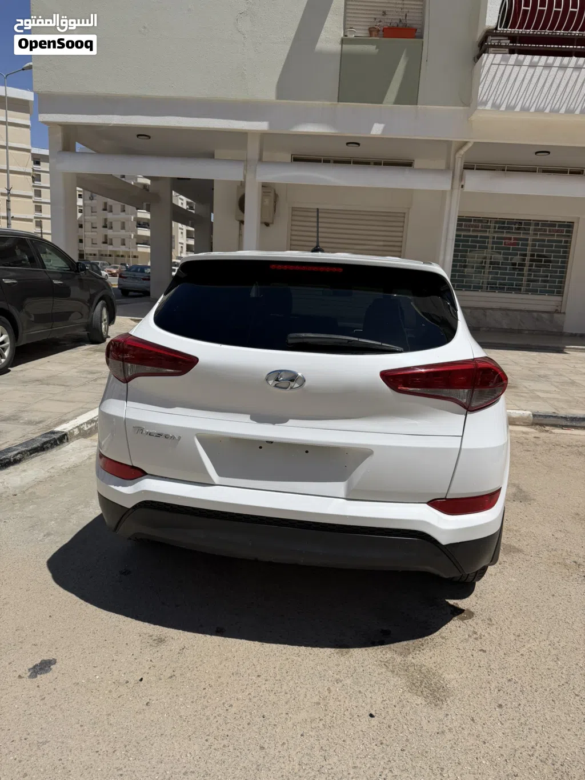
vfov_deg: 71.6
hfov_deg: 56.8
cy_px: 390
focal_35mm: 24
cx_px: 292
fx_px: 541
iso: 80
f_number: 1.78
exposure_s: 1/10309
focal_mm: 6.76
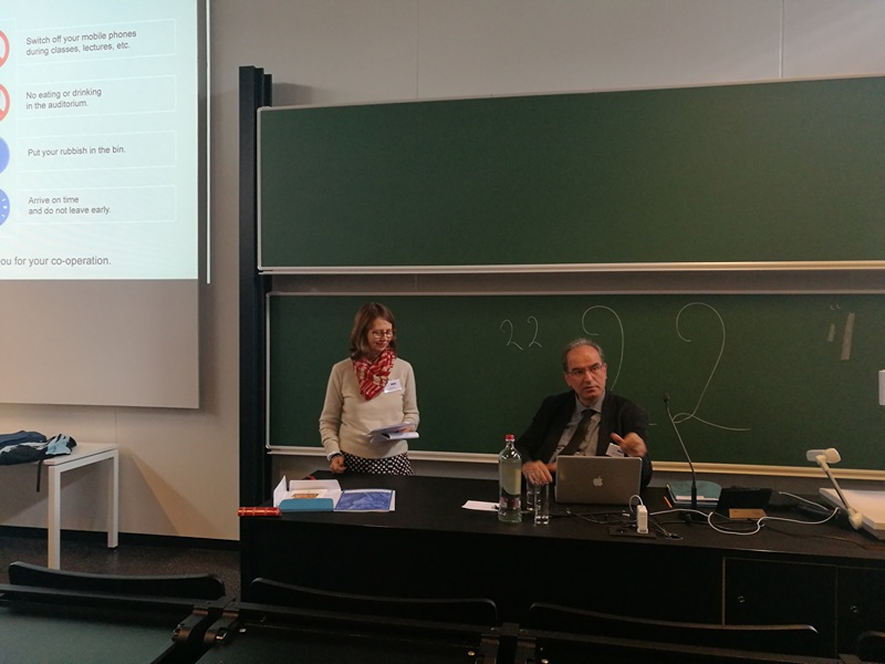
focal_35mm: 27
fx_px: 690
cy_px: 332
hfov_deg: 65.3
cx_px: 442
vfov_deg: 51.4
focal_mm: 4.5
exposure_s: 1/30
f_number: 2.2
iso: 200
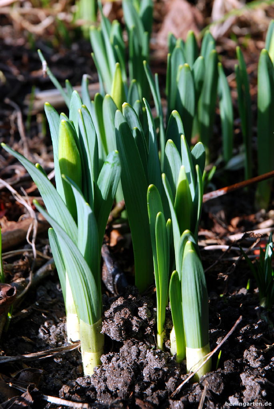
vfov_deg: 19.4
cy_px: 204
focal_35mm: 105
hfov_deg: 13.1
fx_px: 1196
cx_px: 137
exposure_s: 1/160
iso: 200
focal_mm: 70
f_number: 8
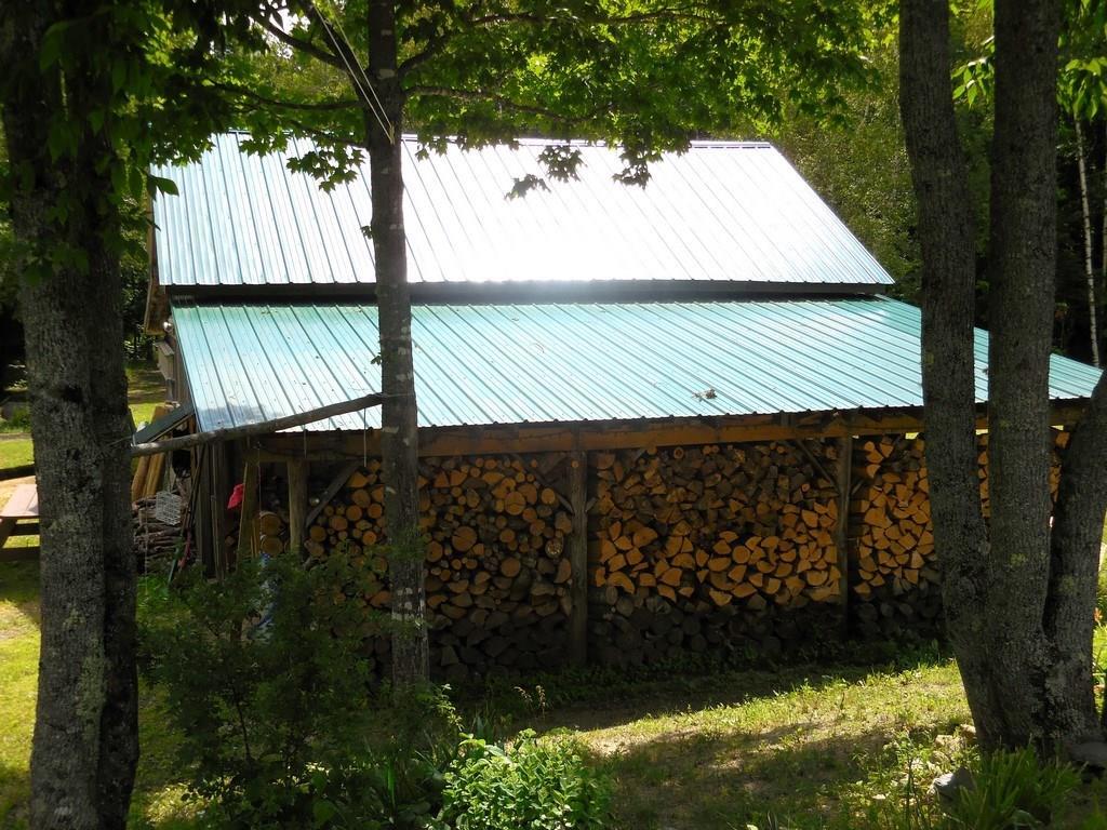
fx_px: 1439
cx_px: 554
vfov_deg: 32.2
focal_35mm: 45
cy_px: 415
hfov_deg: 42.1
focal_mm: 8.1
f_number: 4.2
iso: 125
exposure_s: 1/800
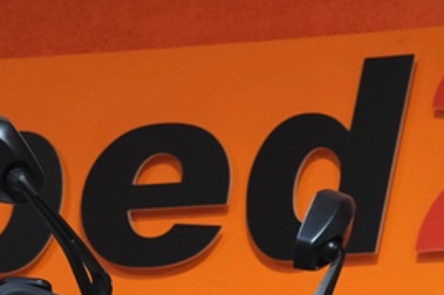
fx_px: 3757
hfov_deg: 6.7
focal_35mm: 305
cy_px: 657
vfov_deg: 4.4
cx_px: 23
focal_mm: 34.2
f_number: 4
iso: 1600
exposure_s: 1/125
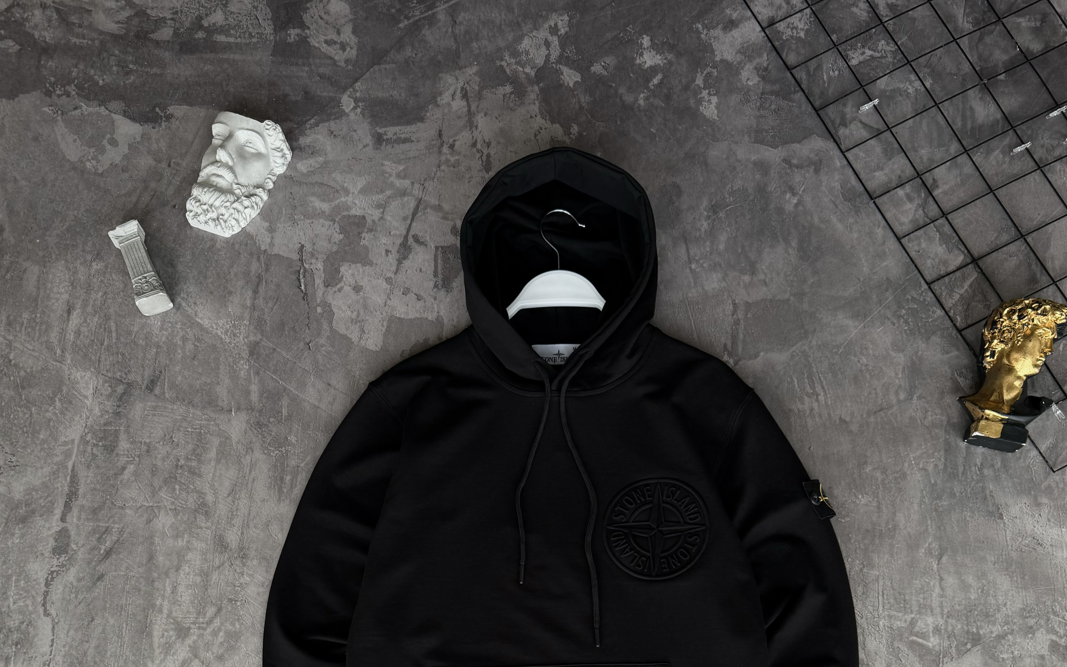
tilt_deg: -78.5
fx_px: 989
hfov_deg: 56.7
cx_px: 534
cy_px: 616
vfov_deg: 34.9
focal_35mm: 34
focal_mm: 6.76
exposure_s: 1/377
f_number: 1.78
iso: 80
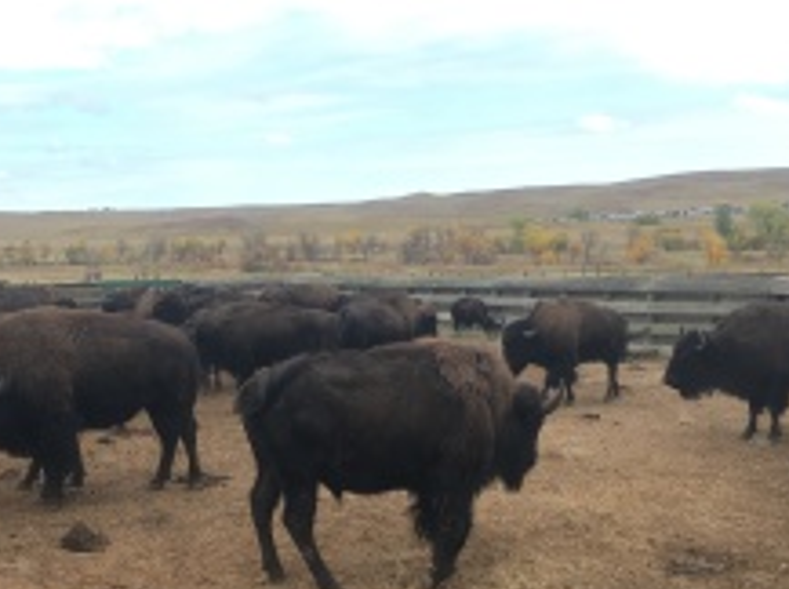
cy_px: 436
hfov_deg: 38.5
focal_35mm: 49
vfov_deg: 29.2
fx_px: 1115
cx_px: 258
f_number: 2.2
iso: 25
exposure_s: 1/481
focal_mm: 4.15
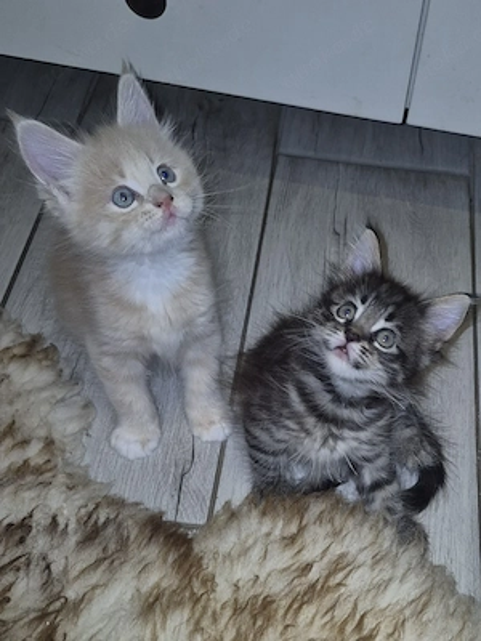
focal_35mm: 23
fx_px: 426
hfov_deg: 58.9
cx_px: 240
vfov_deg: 73.9
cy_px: 320
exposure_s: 1/50
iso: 64
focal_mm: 5.4
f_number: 1.8
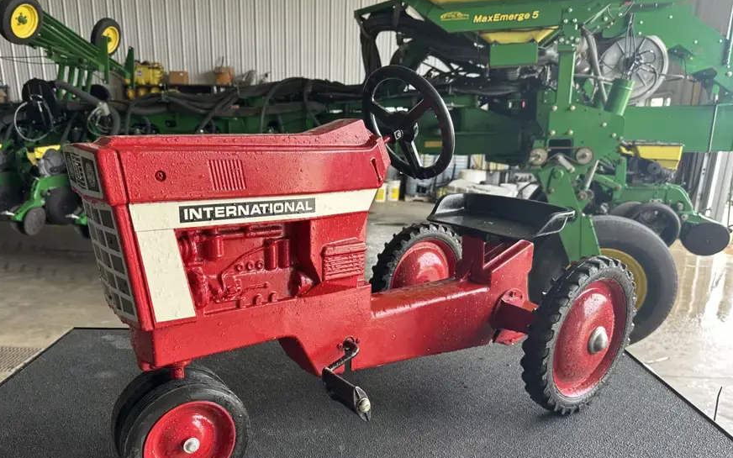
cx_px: 343
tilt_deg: -17.8
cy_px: 287
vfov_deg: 44.2
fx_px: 559
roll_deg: -1.4
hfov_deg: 66.4
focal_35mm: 28
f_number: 1.78
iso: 64
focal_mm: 6.86
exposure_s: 1/121
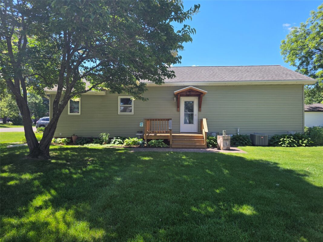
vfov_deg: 58.9
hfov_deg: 73.9
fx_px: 215
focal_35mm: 23
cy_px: 121
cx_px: 162
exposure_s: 1/2157
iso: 80
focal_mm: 6.3
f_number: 1.7
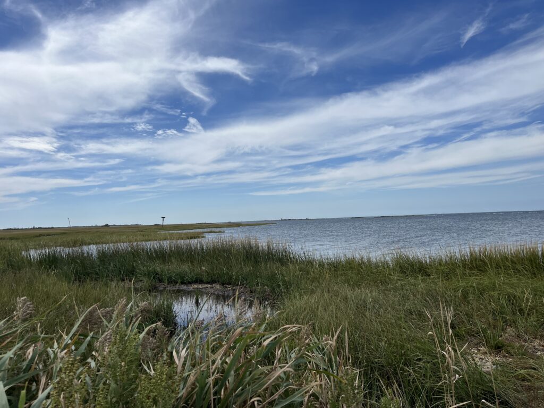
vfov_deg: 53.1
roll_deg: +1.7
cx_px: 272
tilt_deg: +2.4
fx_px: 409
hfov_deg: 67.3
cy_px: 204
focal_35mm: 26
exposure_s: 1/7874
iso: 50
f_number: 1.6
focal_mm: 5.1
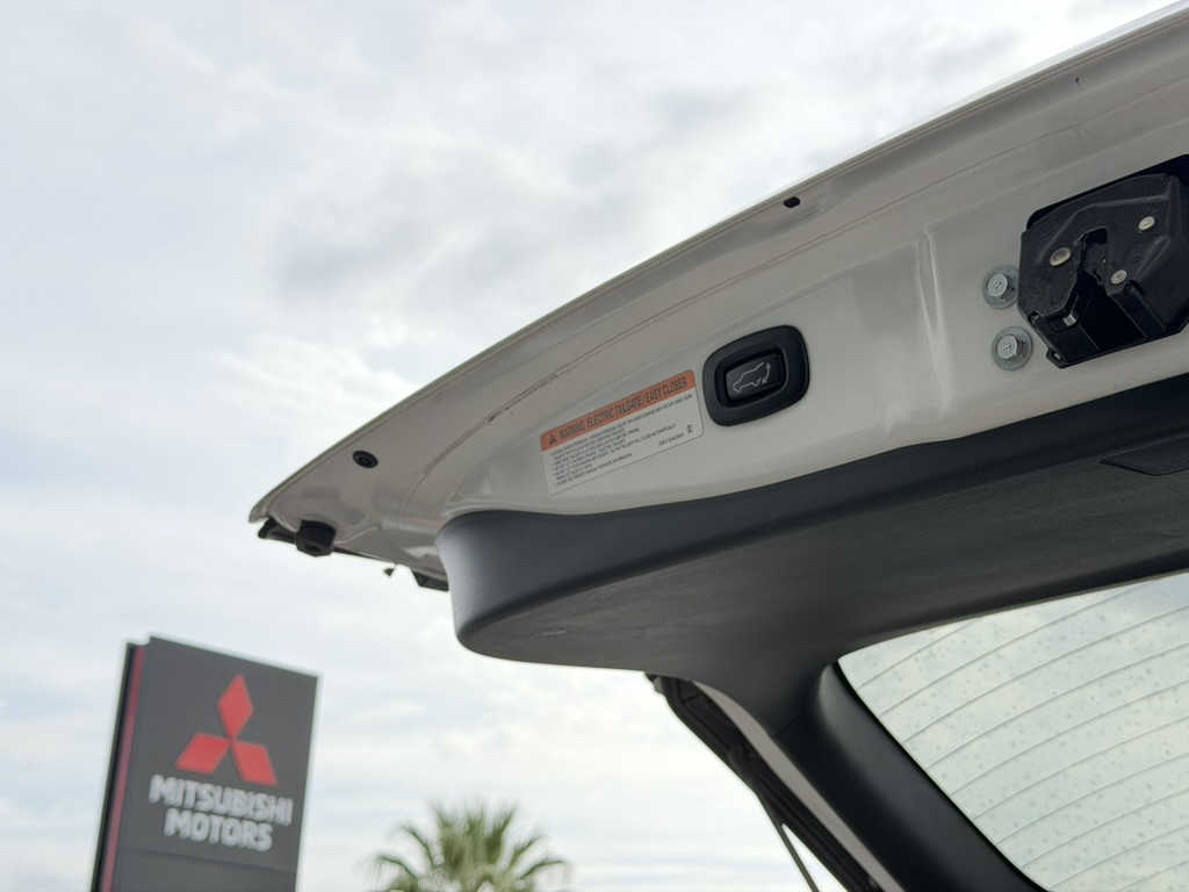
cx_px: 594
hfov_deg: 39.7
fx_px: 1649
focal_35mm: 48
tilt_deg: +22.2
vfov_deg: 30.3
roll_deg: -1.9
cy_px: 446
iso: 100
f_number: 1.78
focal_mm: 6.76
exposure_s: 1/740
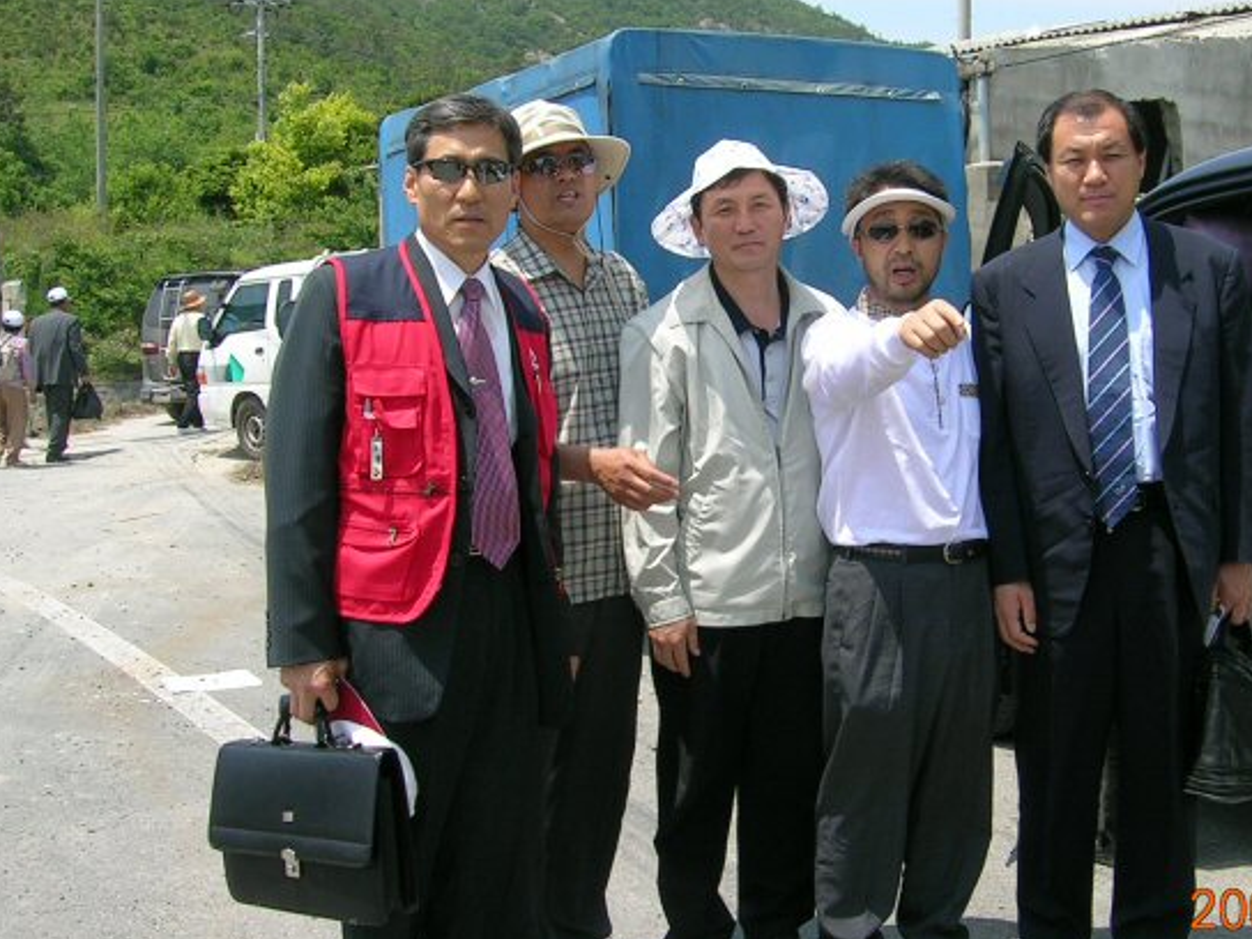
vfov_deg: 32.2
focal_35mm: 45
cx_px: 792
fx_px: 1628
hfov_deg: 41.7
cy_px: 432
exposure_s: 1/326
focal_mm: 5.4
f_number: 4.8
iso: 50
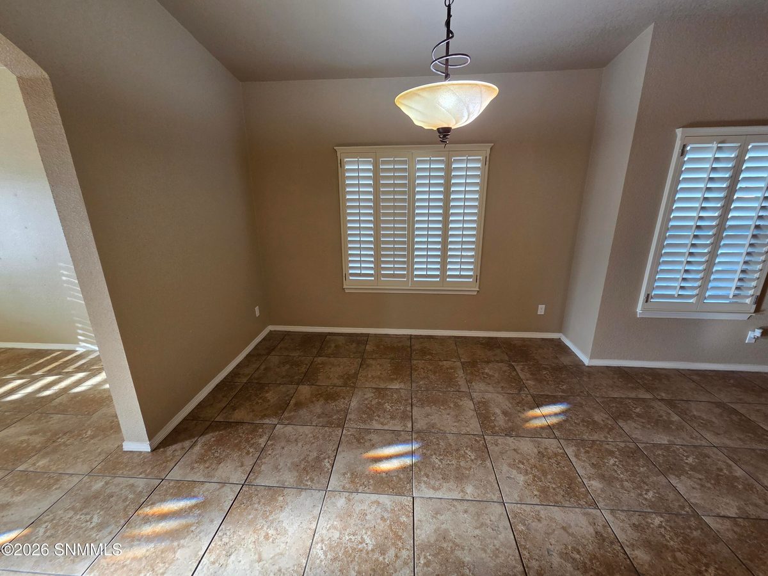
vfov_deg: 89.9
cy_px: 288
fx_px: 288
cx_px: 384
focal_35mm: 13
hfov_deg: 106.2
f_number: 2.2
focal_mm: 2.2
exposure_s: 1/60
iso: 200
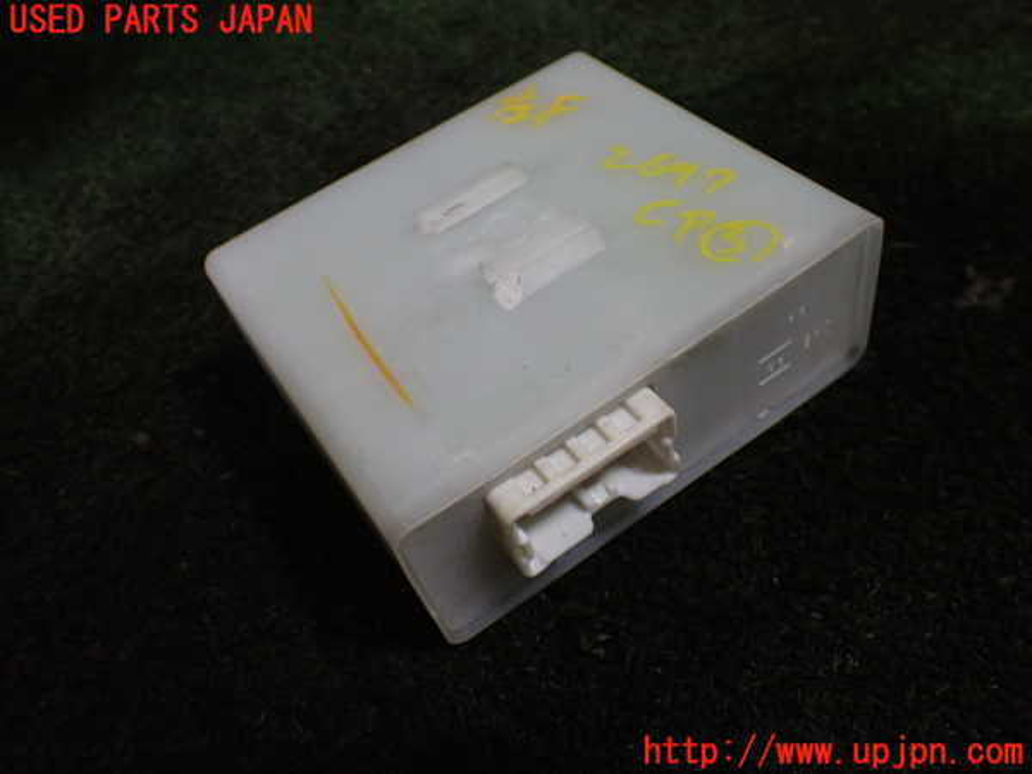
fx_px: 894
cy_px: 387
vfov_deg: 46.8
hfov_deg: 60.0
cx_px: 516
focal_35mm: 30
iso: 250
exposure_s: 1/125
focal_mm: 5.4
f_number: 2.3
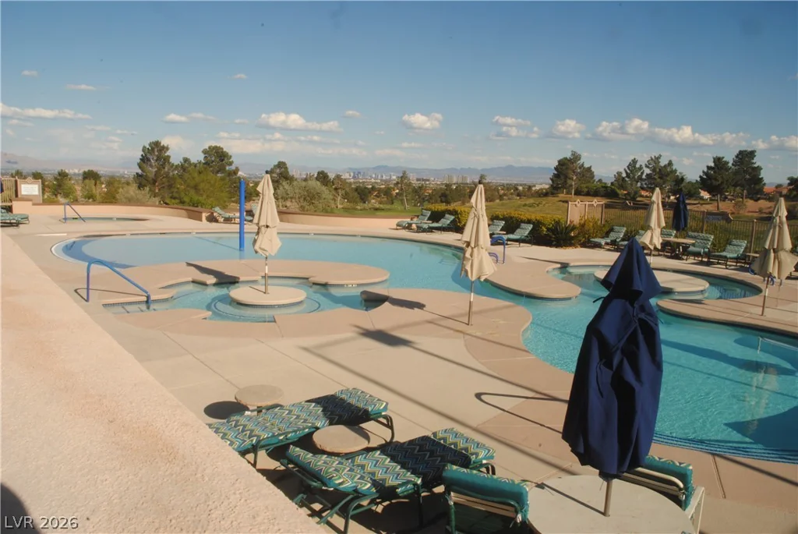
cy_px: 267
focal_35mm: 27
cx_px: 399
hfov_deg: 67.3
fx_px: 599
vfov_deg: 48.0
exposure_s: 1/80
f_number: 22
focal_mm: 18
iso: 200
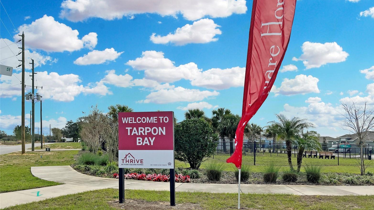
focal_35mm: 29
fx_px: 288
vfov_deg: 40.1
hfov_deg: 66.1
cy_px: 121
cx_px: 191
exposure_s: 1/9901
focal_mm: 5.1
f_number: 1.6
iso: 50
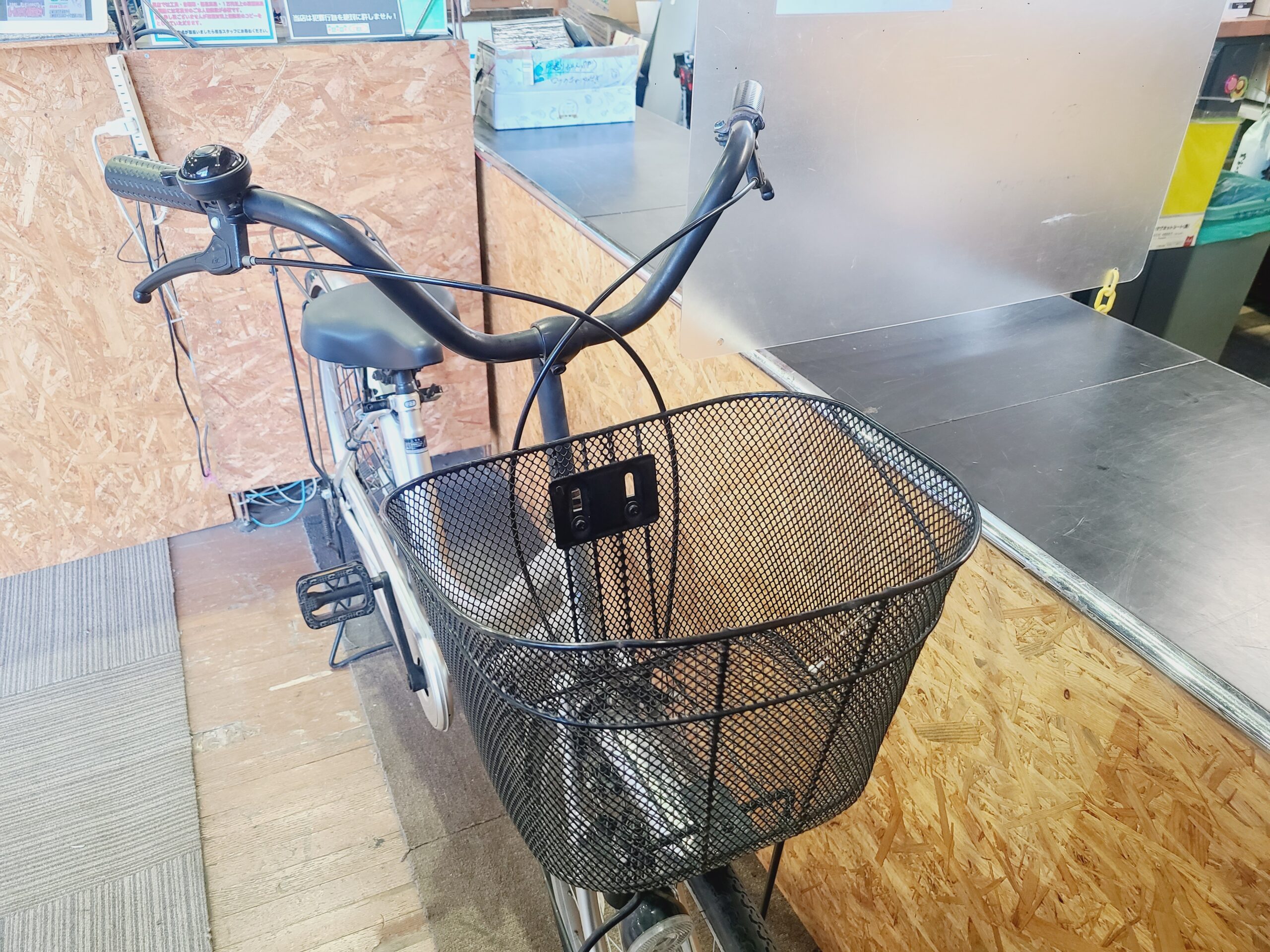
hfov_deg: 67.3
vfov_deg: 53.1
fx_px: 954
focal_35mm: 26
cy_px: 476
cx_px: 635
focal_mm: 5.4
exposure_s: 1/50
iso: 250
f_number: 1.8
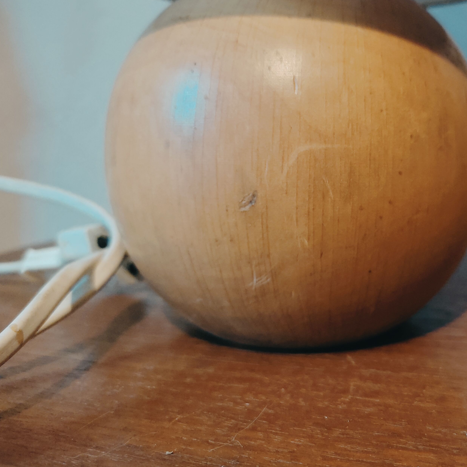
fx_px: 565
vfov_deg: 44.8
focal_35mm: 37
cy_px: 197
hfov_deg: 43.6
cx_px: 344
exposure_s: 1/17
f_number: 1.79
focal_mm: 4.74
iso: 2848
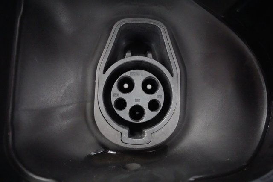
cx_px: 136
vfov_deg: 53.1
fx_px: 182
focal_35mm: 24
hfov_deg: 73.8
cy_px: 91
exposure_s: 1/100
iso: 32000
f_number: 5
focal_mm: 24
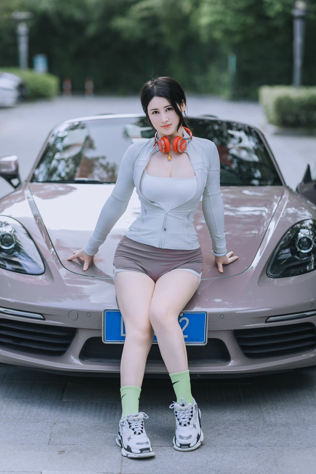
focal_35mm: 85
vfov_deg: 23.9
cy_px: 237
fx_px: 1119
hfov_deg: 16.1
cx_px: 158
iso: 100
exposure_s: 1/500
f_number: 2
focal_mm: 85
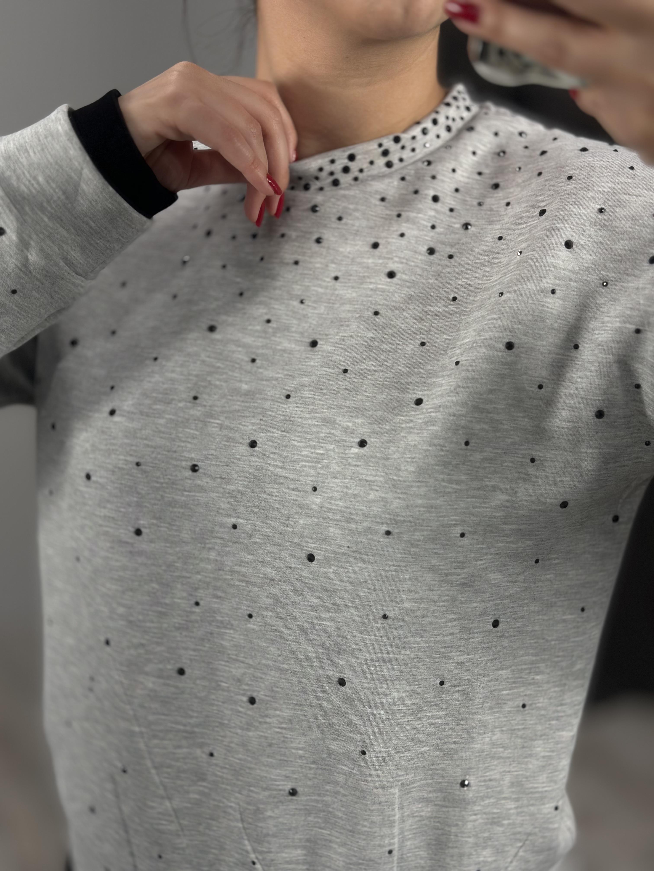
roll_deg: +7.2
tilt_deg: -38.6
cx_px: 327
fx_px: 1209
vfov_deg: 39.7
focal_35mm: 48
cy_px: 436
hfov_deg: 30.3
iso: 80
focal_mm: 6.86
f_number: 1.78
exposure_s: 1/128
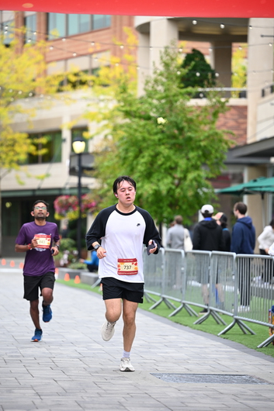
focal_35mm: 135
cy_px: 203
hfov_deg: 10.2
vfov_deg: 15.2
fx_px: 1542
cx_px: 135
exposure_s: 1/1600
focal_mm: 130
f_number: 2.8
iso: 640
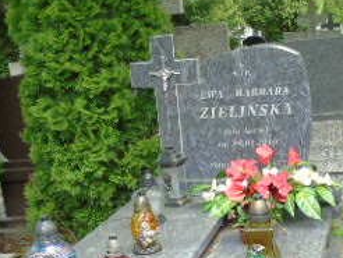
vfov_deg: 21.9
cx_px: 243
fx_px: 645
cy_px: 252
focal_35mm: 65
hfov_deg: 29.5
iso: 80
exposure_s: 1/100
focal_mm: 4.4
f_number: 3.4
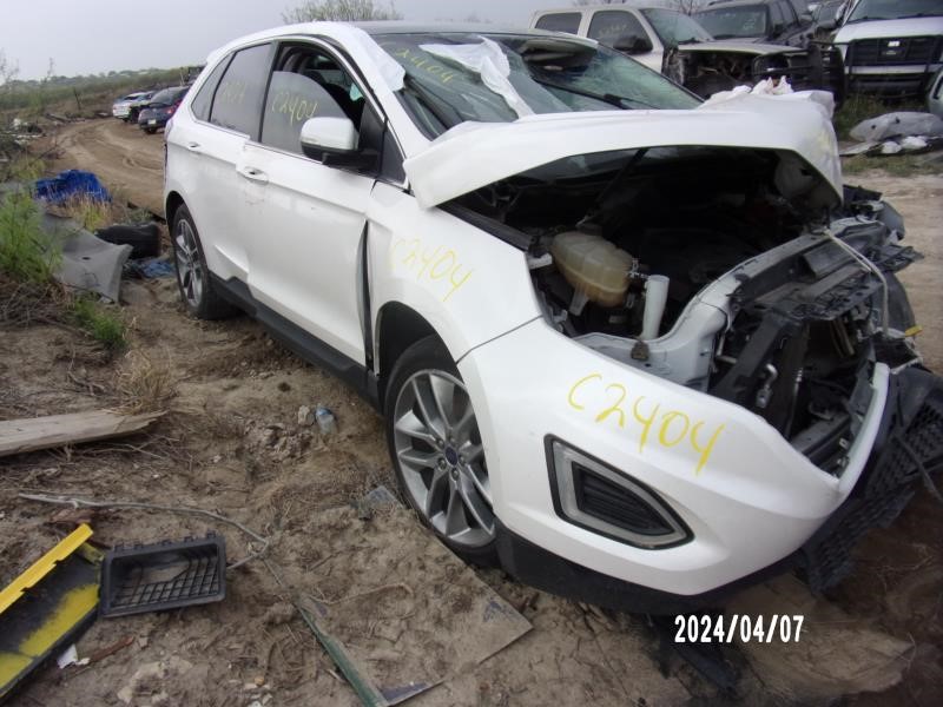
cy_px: 354
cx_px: 472
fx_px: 654
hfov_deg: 71.6
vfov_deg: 56.8
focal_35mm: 24
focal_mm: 4.3
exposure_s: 1/420
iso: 80
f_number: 3.3
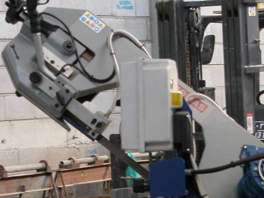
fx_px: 1526
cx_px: 110
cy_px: 168
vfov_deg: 7.4
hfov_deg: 9.9
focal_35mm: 200
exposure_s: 1/25.2
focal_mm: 19.9
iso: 100
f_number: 3.4
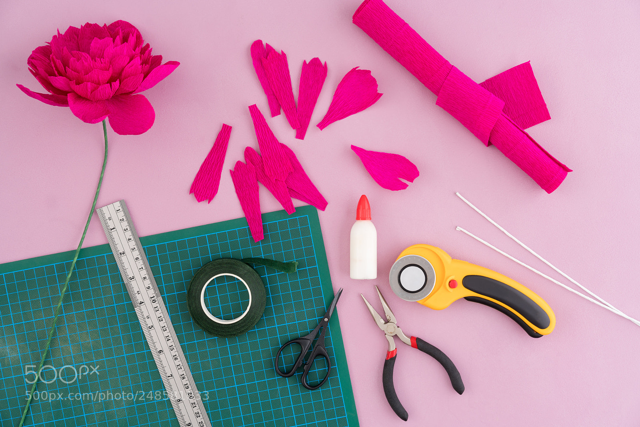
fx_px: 978
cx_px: 320
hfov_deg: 36.2
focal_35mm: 55
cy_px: 214
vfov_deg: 24.6
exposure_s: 1/125
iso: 100
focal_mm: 55
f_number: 8
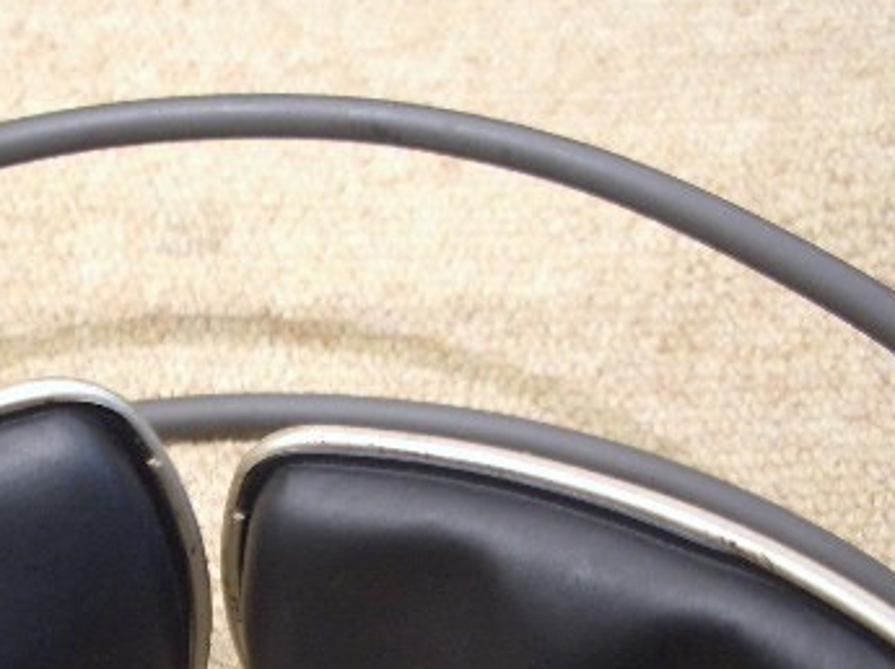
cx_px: 200
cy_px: 591
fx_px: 1679
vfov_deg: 22.1
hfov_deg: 29.3
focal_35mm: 65
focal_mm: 5.8
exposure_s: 1/8
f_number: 2.6
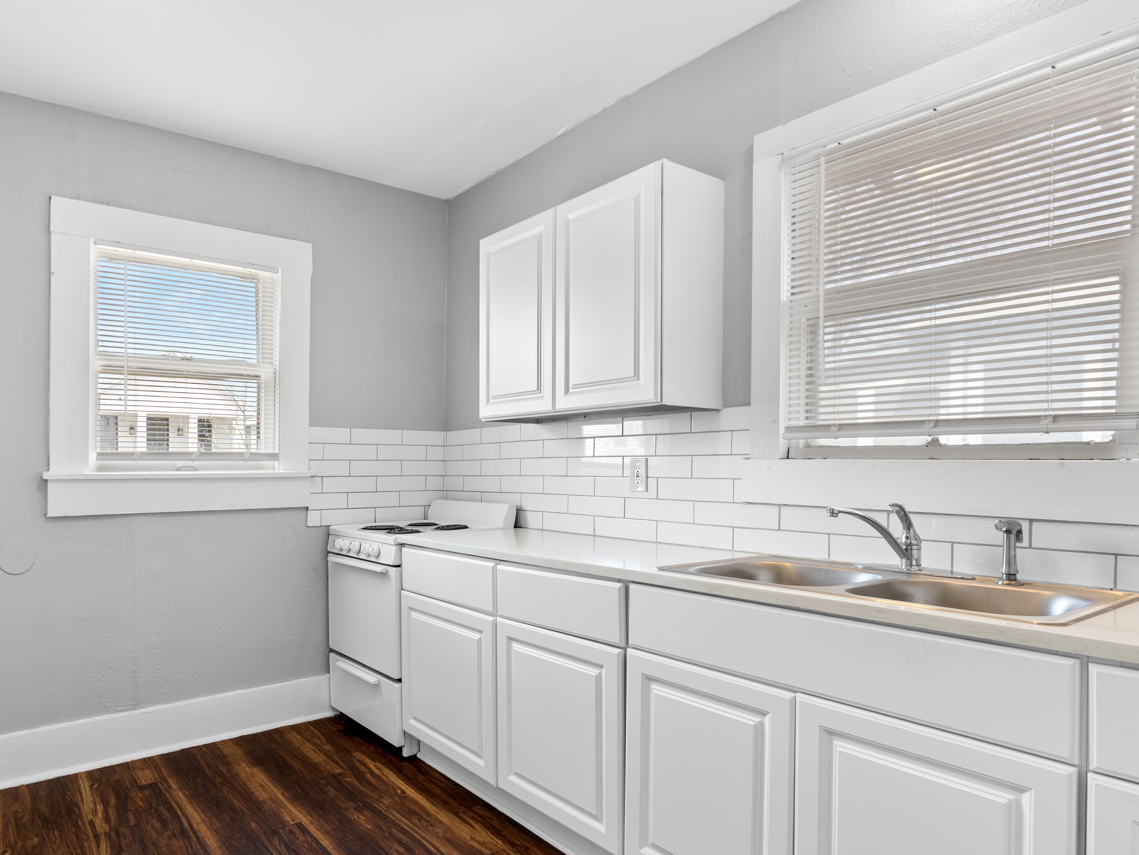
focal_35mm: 21
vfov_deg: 63.3
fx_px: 691
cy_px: 477
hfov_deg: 76.9
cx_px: 398
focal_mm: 16
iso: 320
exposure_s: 1/6
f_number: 7.1
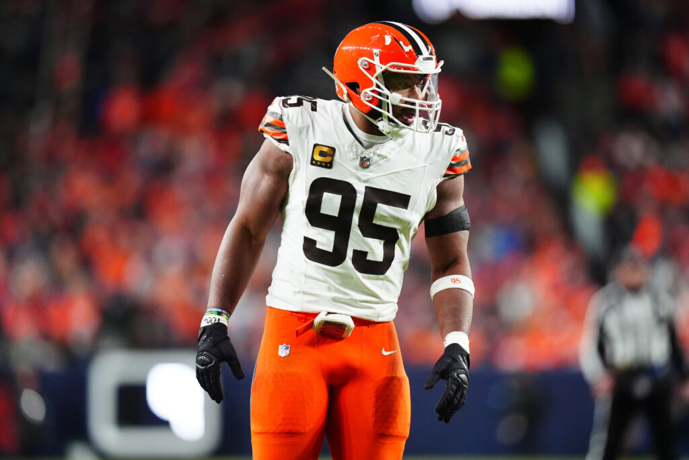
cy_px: 230
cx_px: 344
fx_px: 7656
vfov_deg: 3.4
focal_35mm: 400
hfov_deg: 5.2
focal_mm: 400
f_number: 2.8
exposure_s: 1/2500
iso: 5000
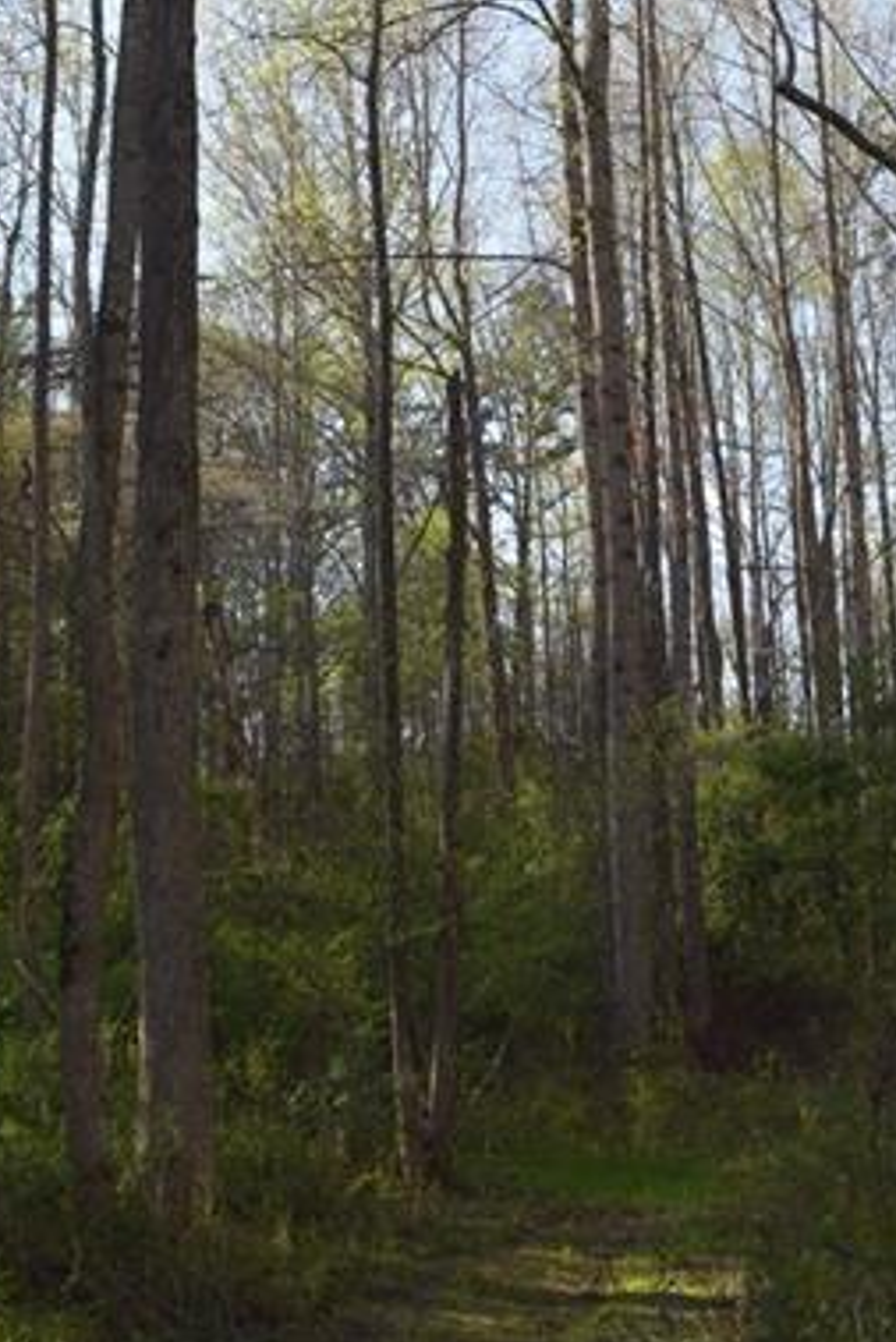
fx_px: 3170
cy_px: 223
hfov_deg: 16.0
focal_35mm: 85
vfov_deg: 23.5
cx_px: 627
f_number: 5
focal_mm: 28
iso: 100
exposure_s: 1/200
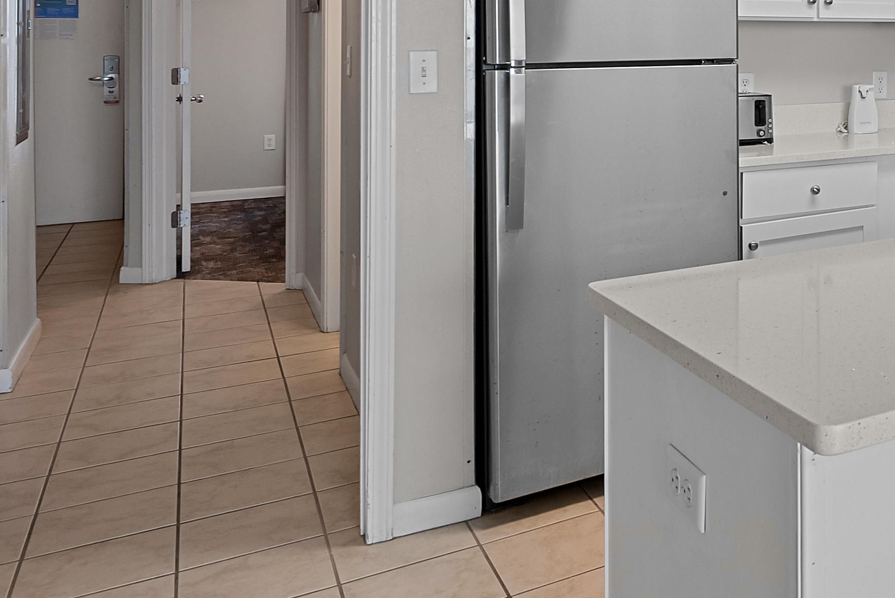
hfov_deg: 40.0
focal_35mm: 39
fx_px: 970
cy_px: 42
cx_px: 988
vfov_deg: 32.3
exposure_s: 1/10
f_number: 9
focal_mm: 16
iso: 640
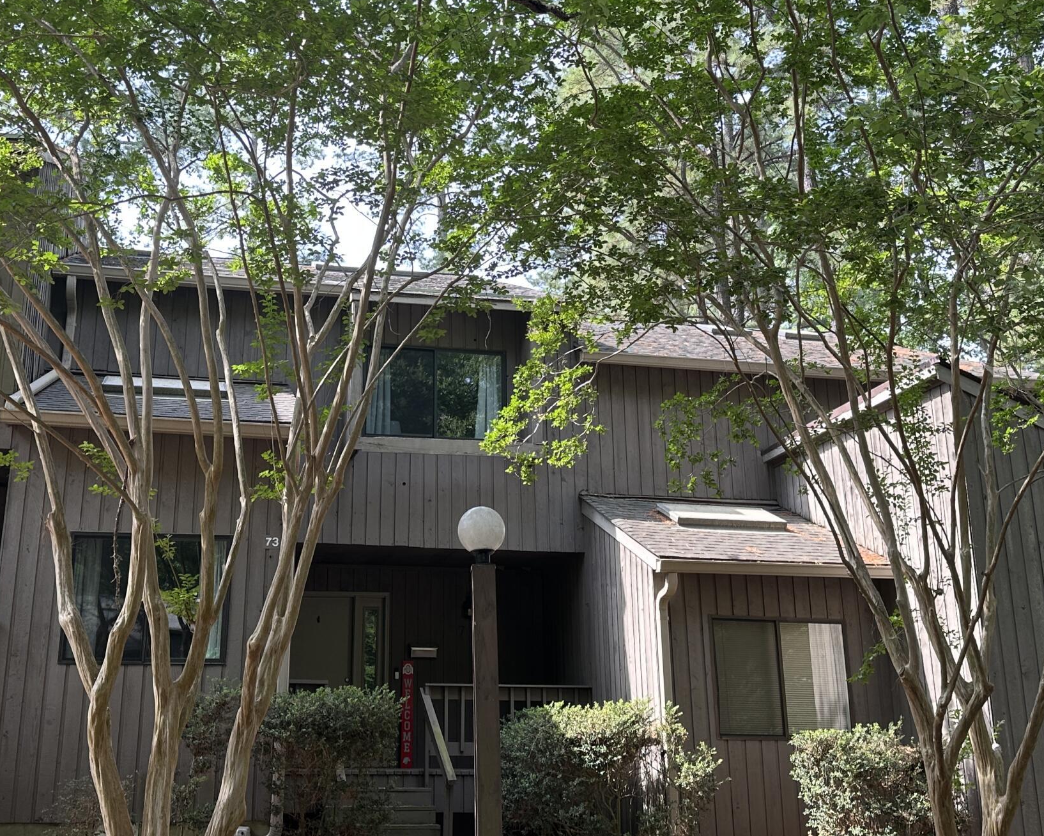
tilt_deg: +16.9
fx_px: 1329
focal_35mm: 43
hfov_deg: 42.8
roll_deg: -0.4
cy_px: 311
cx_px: 452
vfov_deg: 34.7
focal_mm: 6.86
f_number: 1.78
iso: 80
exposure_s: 1/349
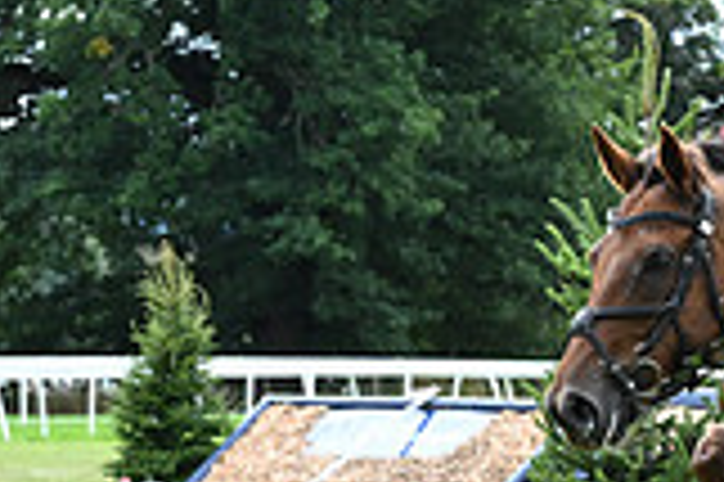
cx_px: 1156
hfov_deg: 5.9
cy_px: 421
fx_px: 6891
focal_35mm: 343
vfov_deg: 4.0
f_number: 9
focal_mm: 95
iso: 2500
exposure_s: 1/1250
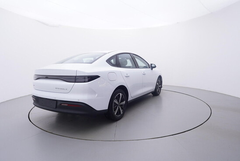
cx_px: 120
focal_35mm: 22
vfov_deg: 56.2
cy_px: 80
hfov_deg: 77.3
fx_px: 150
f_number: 5
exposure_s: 1/80
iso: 200
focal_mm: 15
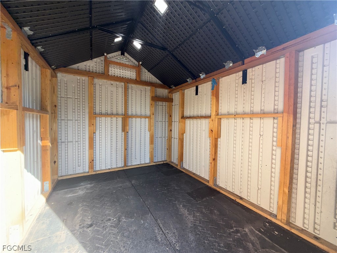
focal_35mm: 14
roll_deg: -0.4
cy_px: 126
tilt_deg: -2.4
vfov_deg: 85.7
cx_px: 168
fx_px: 136
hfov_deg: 102.1
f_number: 2.2
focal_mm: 2.22
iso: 40
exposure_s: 1/122
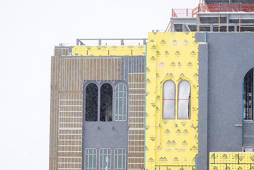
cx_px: 128
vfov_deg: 6.5
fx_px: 1496
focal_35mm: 212
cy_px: 85
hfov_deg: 9.7
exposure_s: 1/250
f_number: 10
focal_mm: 200
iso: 100
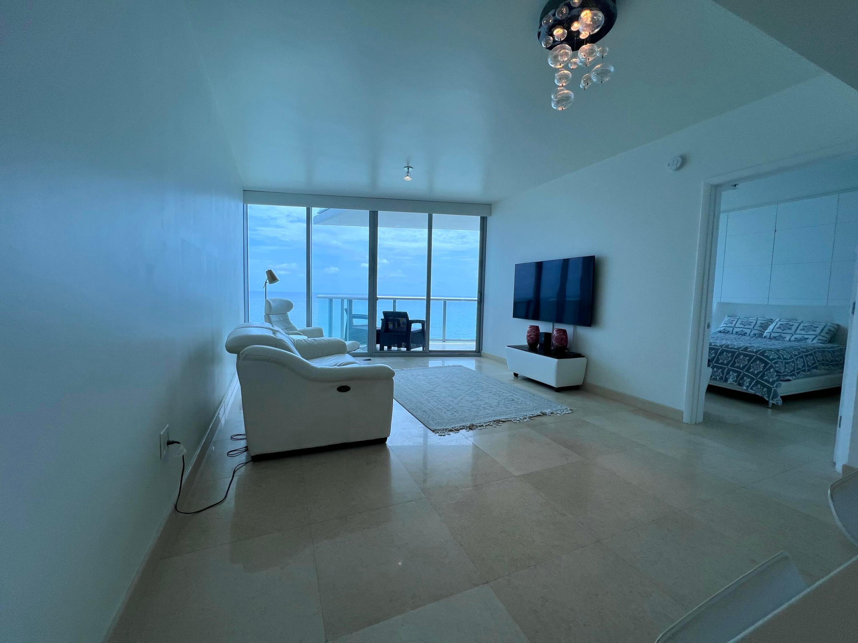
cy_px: 322
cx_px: 429
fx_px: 322
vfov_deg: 89.9
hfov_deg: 106.2
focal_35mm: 13
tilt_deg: -4.6
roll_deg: -1.6
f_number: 1.8
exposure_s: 1/622
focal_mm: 1.57
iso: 32
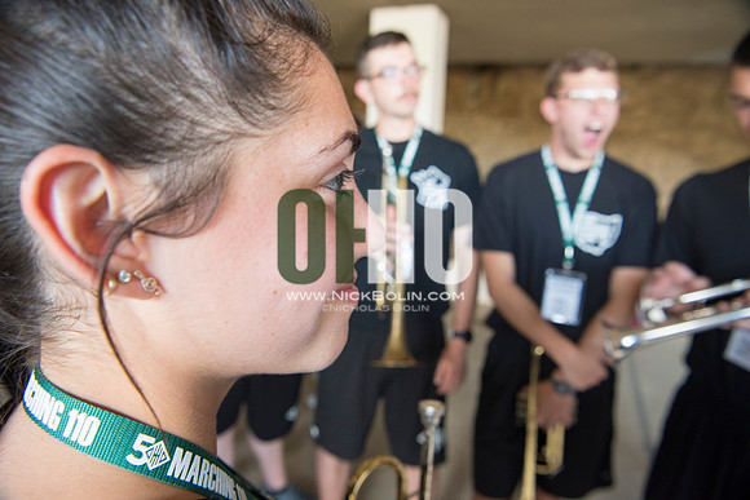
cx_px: 375
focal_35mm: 24
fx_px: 500
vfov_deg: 53.2
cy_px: 250
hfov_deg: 73.7
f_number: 5
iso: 640
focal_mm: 24
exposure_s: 1/60
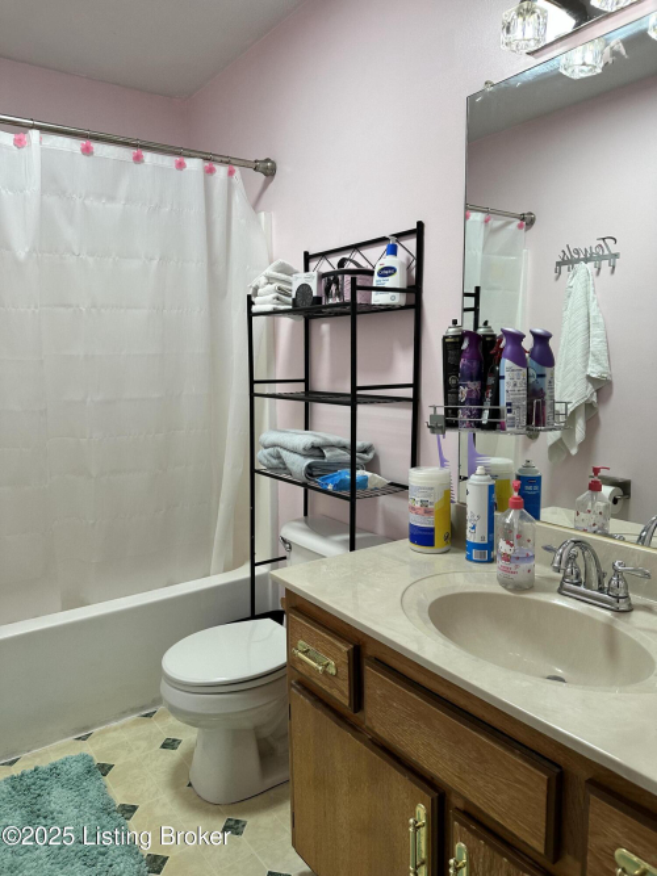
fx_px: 608
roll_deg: +0.6
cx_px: 328
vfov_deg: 71.6
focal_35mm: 24
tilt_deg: -6.8
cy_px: 438
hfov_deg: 56.8
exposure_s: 1/60
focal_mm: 6.86
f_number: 1.78
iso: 125
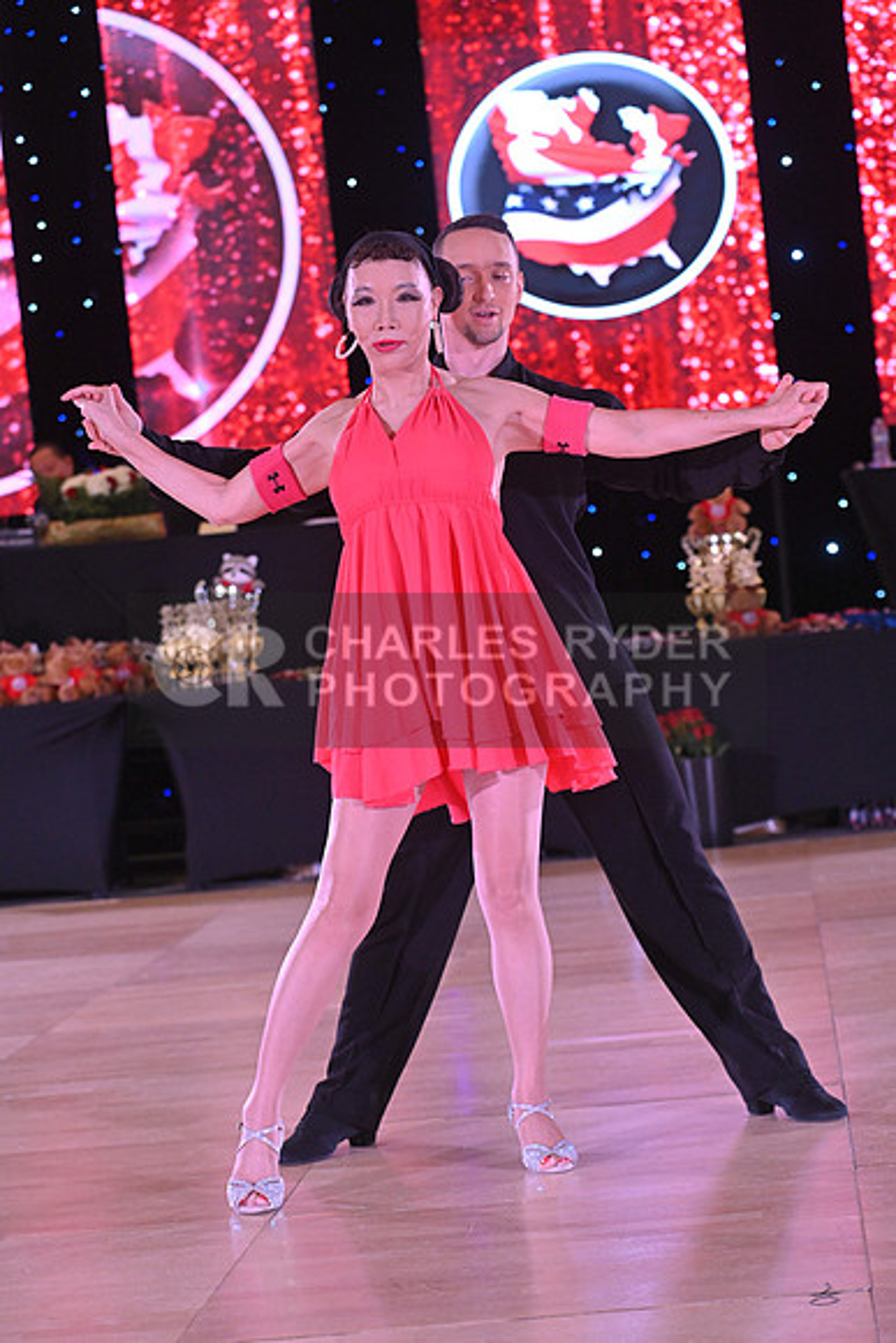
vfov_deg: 21.5
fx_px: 3544
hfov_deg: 14.4
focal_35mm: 95
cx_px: 448
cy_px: 672
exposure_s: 1/320
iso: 3200
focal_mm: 95
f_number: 5
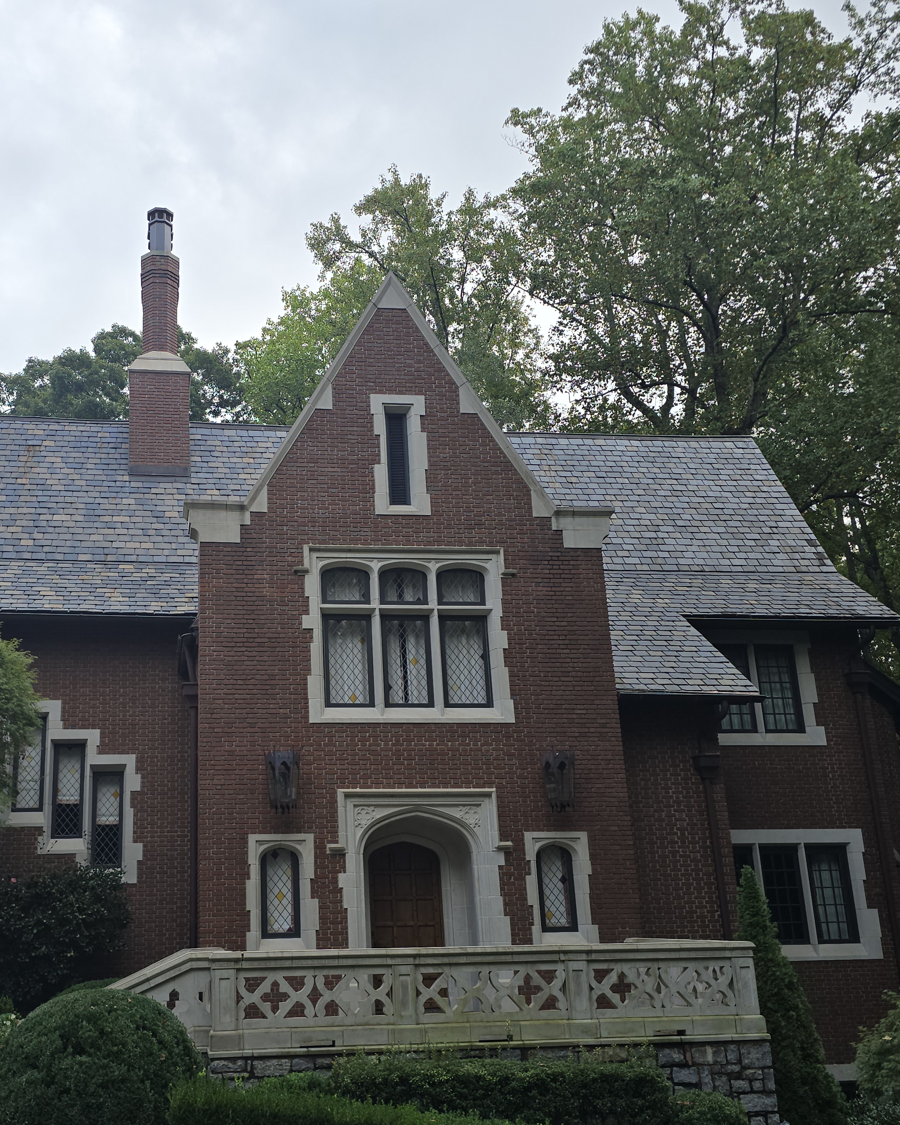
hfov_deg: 42.8
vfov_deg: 52.8
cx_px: 311
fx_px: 1132
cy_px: 598
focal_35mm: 34
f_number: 1.7
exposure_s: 1/369
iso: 12
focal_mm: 6.3
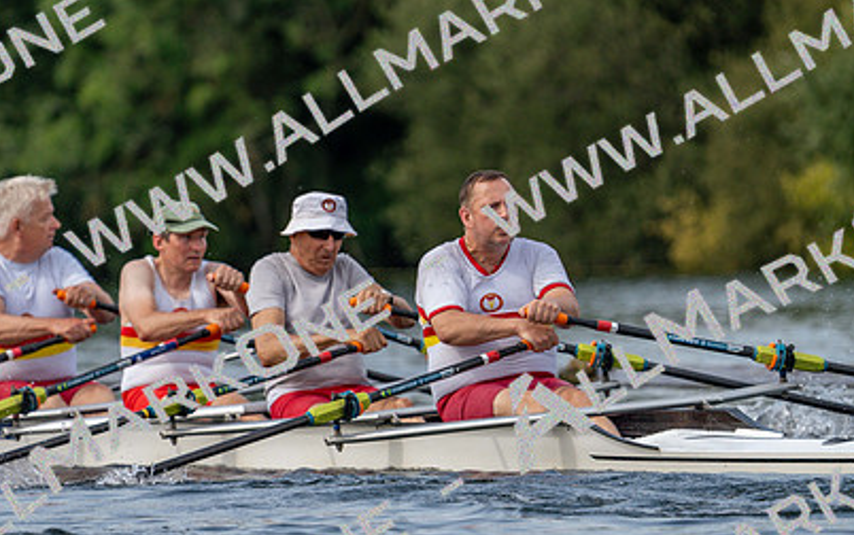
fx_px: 13930
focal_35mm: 598
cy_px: 273
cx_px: 327
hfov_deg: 3.5
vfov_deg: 2.2
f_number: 6.3
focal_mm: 407
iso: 400
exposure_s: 1/1600
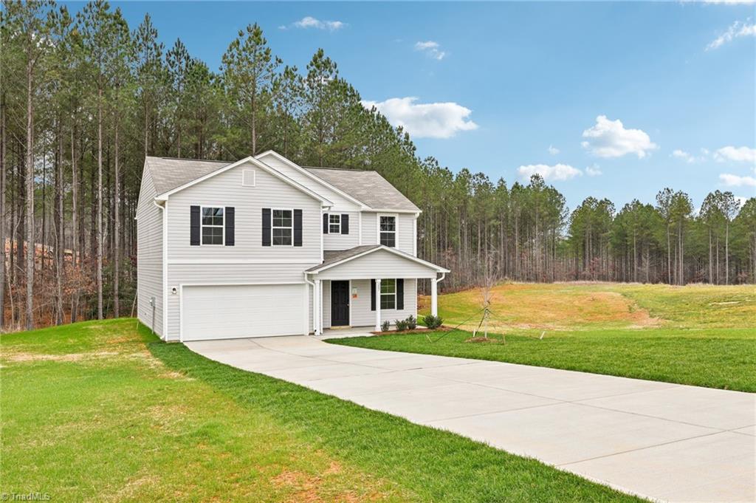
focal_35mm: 30
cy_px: 252
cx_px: 378
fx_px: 629
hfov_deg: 62.0
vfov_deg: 43.5
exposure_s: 1/40
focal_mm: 20
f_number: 8
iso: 64
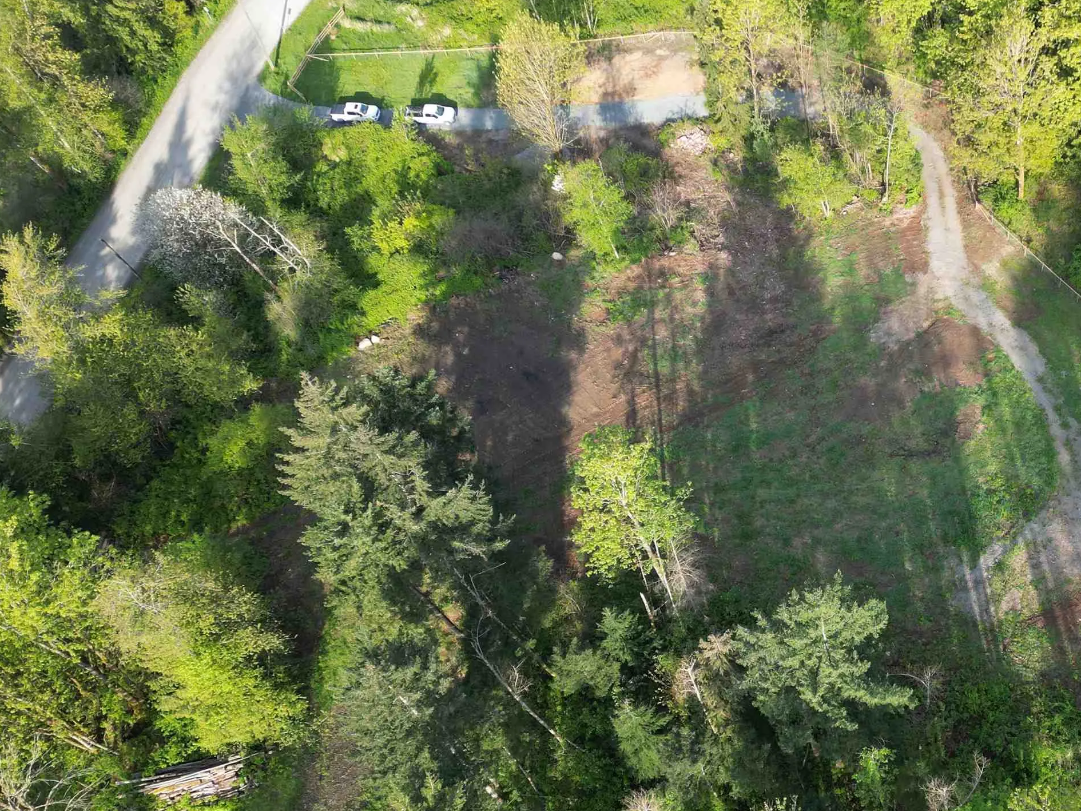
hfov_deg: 45.4
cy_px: 500
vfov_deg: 36.6
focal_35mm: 39
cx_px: 868
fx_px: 1218
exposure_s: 1/640
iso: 100
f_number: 1.7
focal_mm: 6.72
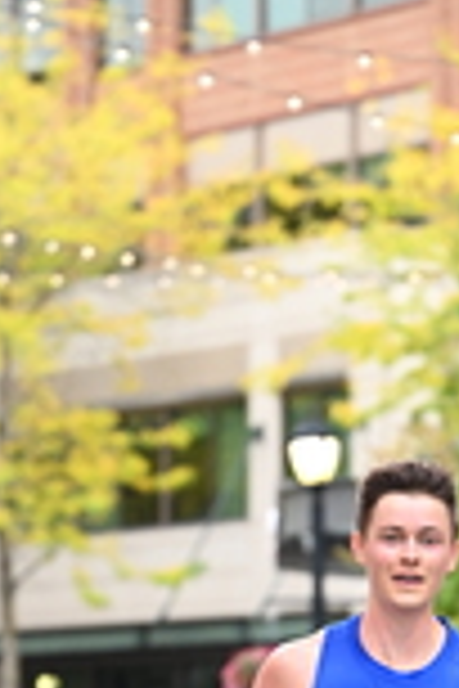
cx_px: 439
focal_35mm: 310
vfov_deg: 6.6
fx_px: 5928
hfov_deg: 4.4
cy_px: 845
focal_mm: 86
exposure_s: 1/800
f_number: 2.8
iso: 1600
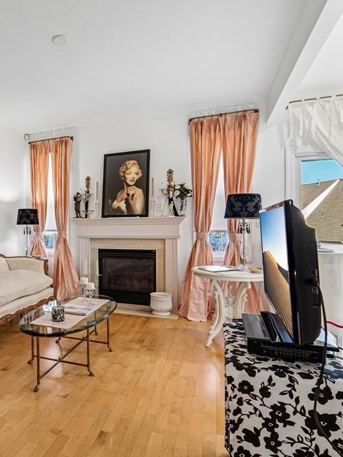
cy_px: 225
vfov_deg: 76.4
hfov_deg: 57.1
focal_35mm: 22
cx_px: 74
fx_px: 290
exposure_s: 1/10
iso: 400
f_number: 8
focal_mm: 14
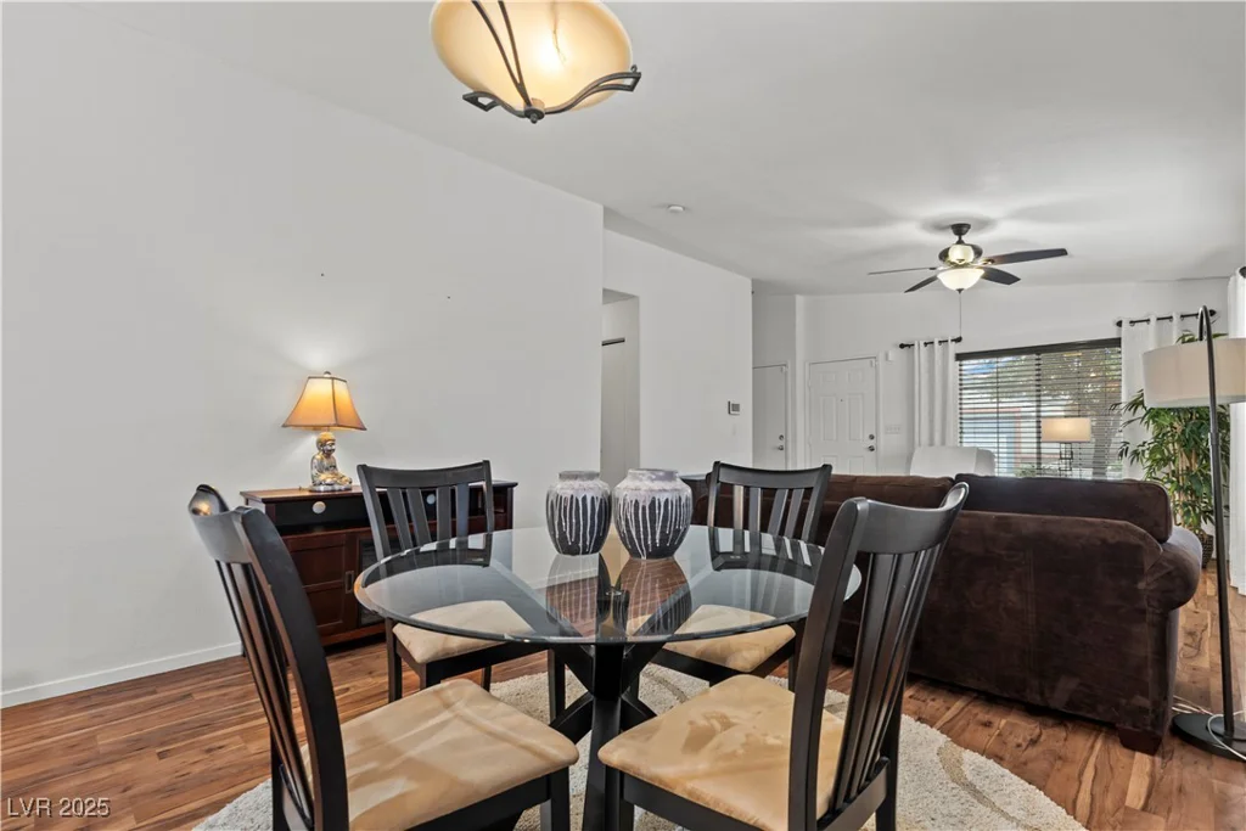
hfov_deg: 96.7
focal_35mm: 16
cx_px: 623
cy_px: 416
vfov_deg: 73.8
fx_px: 554
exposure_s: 8
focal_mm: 16
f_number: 9
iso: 200
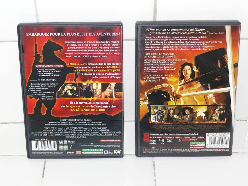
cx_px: 124
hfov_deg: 27.8
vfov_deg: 21.0
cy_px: 93
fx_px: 502
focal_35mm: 70
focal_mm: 11.8
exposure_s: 1/30
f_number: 3.2
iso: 100
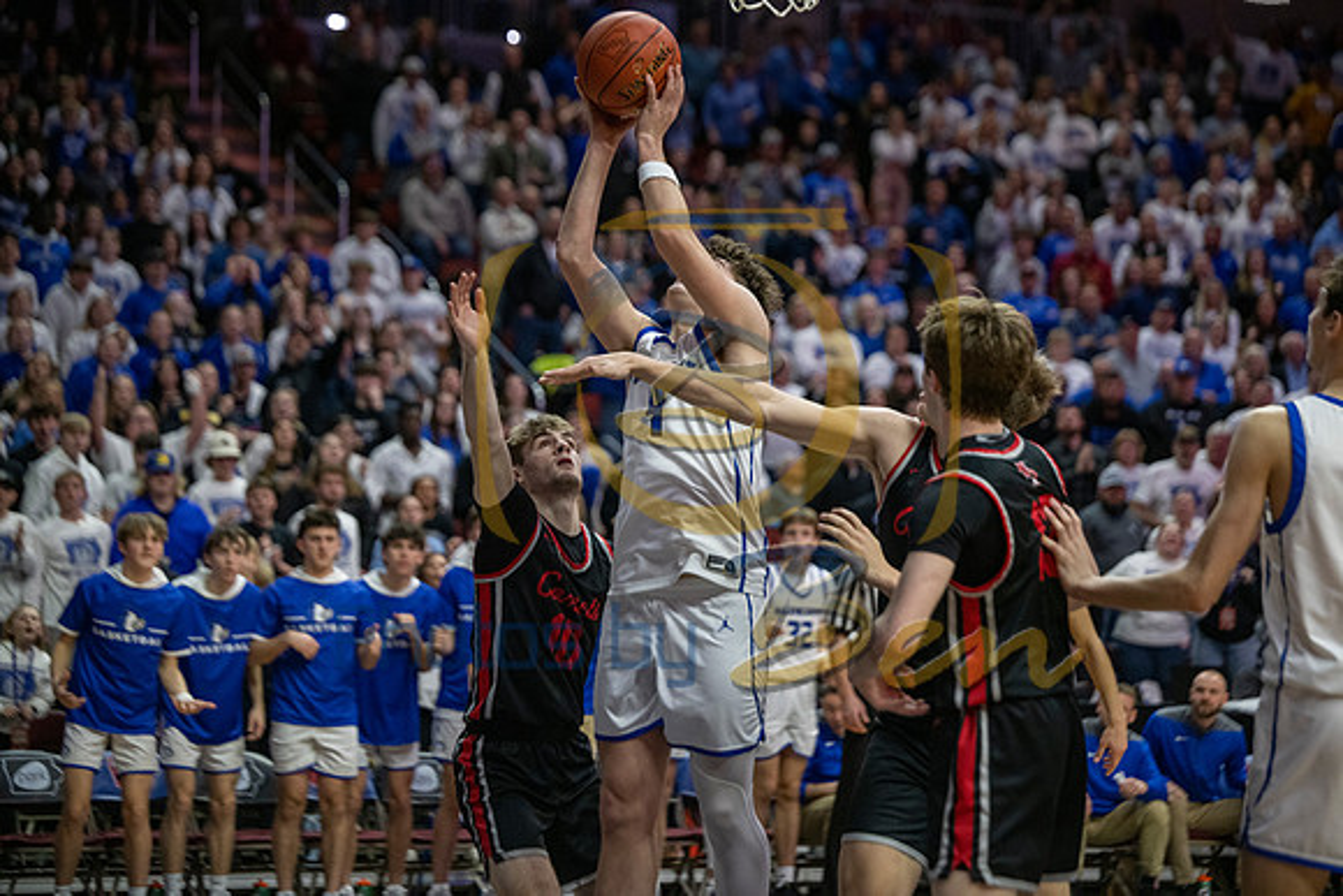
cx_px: 672
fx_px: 3881
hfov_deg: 19.6
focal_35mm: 104
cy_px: 448
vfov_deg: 13.2
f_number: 2.8
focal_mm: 104
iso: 2500
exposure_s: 1/1250
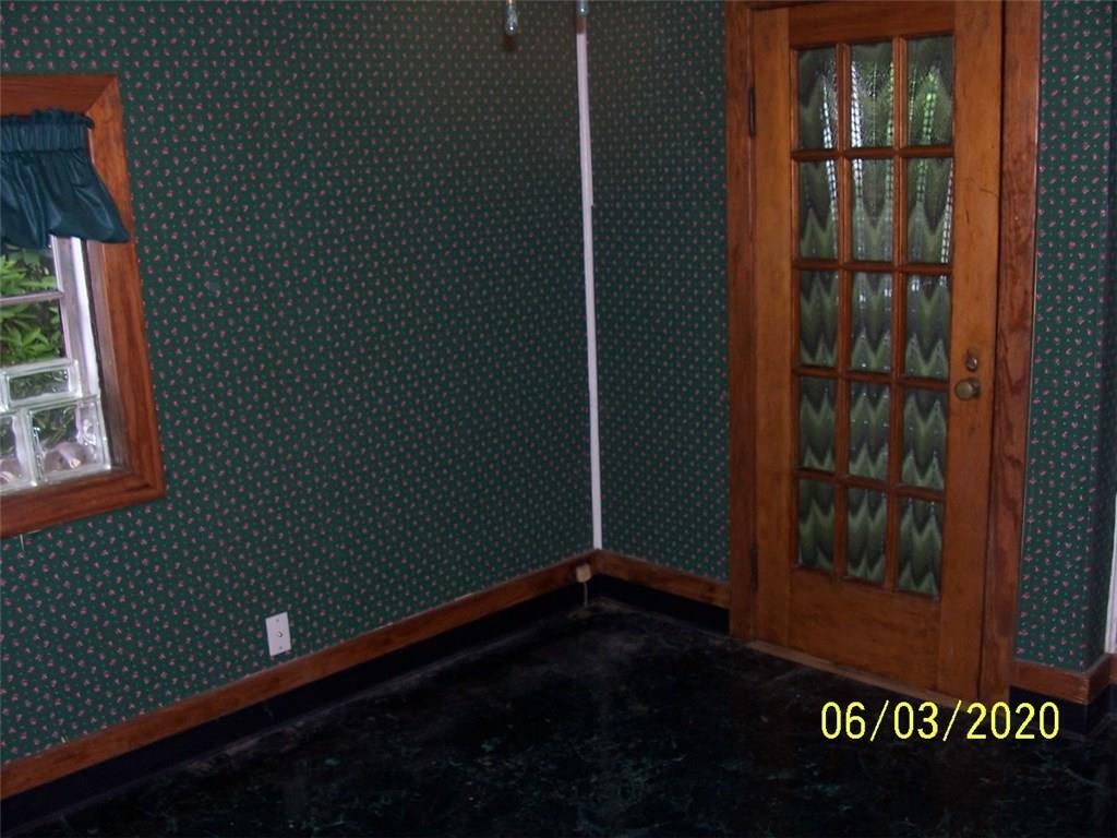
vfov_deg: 40.7
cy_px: 419
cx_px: 558
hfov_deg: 52.6
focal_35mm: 35
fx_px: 1129
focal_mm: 6
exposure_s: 1/60
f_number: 2.8
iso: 80
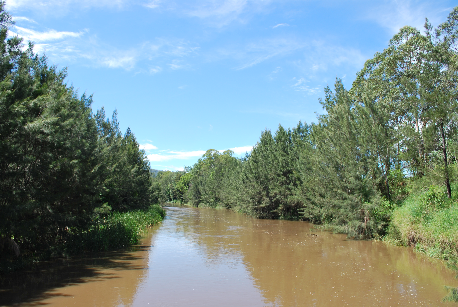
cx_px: 229
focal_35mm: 27
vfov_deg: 48.0
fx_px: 344
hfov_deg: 67.3
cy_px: 154
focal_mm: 18
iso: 100
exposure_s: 1/200
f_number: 7.1
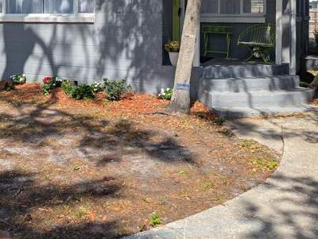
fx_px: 441
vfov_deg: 29.0
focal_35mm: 48
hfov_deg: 38.5
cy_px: 18
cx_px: 76
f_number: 1.85
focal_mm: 6.81
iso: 46
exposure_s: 1/1414
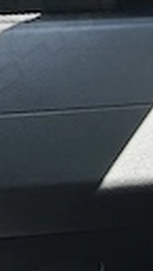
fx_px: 1572
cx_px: -289
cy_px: 122
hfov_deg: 5.3
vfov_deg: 9.8
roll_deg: +1.3
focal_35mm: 219
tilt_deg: -16.6
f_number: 1.5
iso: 50
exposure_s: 1/331
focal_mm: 5.7
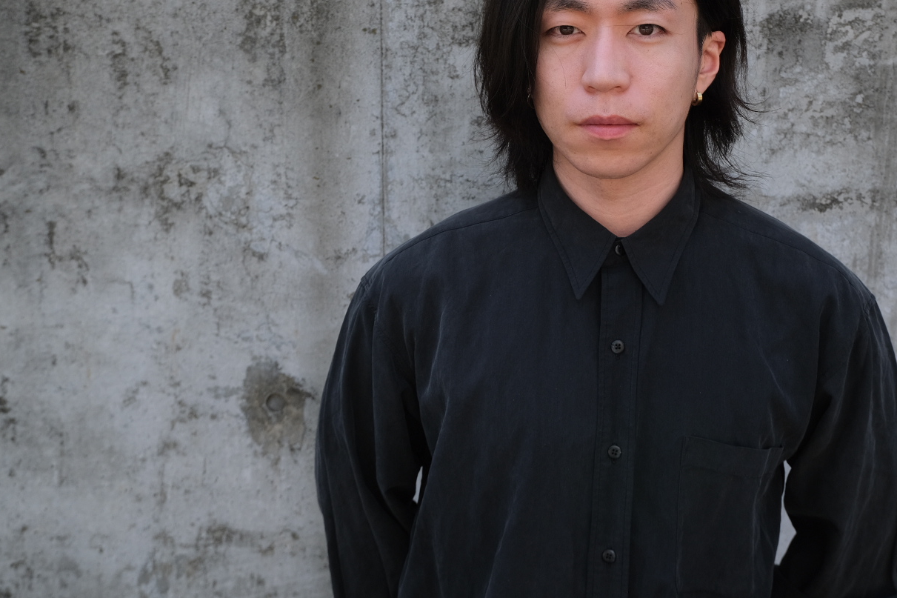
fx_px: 1096
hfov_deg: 44.0
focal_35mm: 44
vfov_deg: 30.2
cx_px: 578
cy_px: 190
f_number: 5.6
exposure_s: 1/300
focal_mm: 20.3
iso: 320
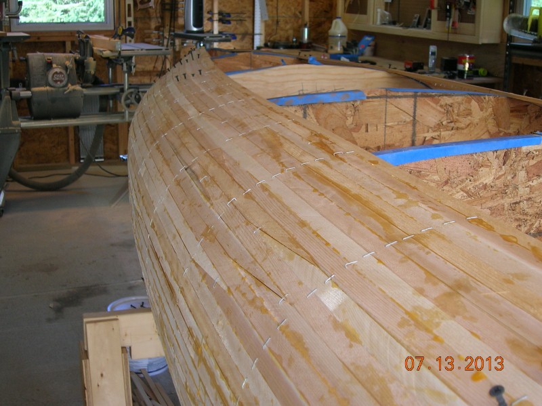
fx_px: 720
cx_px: 271
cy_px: 203
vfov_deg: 31.5
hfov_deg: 41.3
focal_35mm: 46
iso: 50
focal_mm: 7.7
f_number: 3.2
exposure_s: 1/30
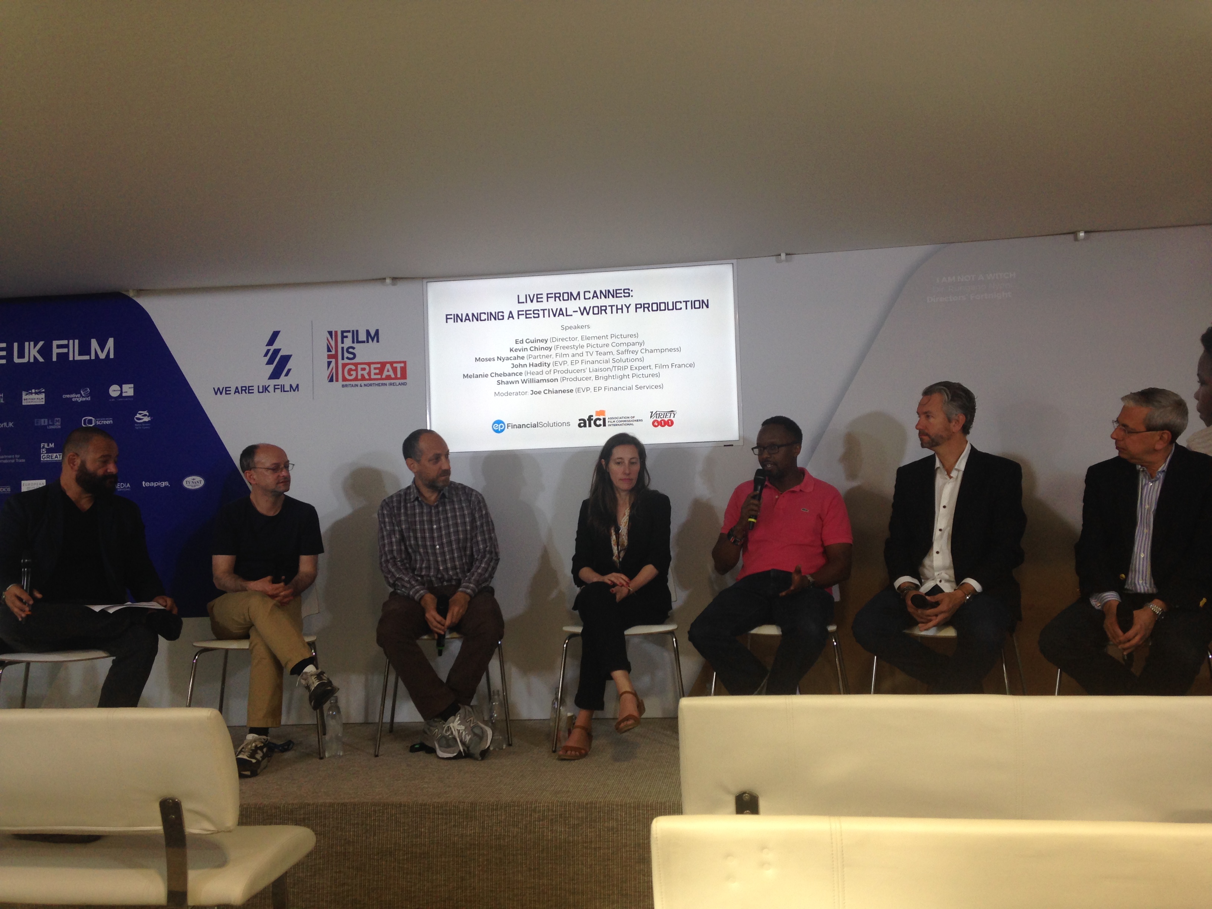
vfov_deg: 42.9
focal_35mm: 33
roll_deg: +1.1
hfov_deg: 55.4
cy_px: 454
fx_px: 1155
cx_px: 606
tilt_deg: +1.3
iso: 50
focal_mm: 4.12
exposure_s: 1/40
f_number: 2.4
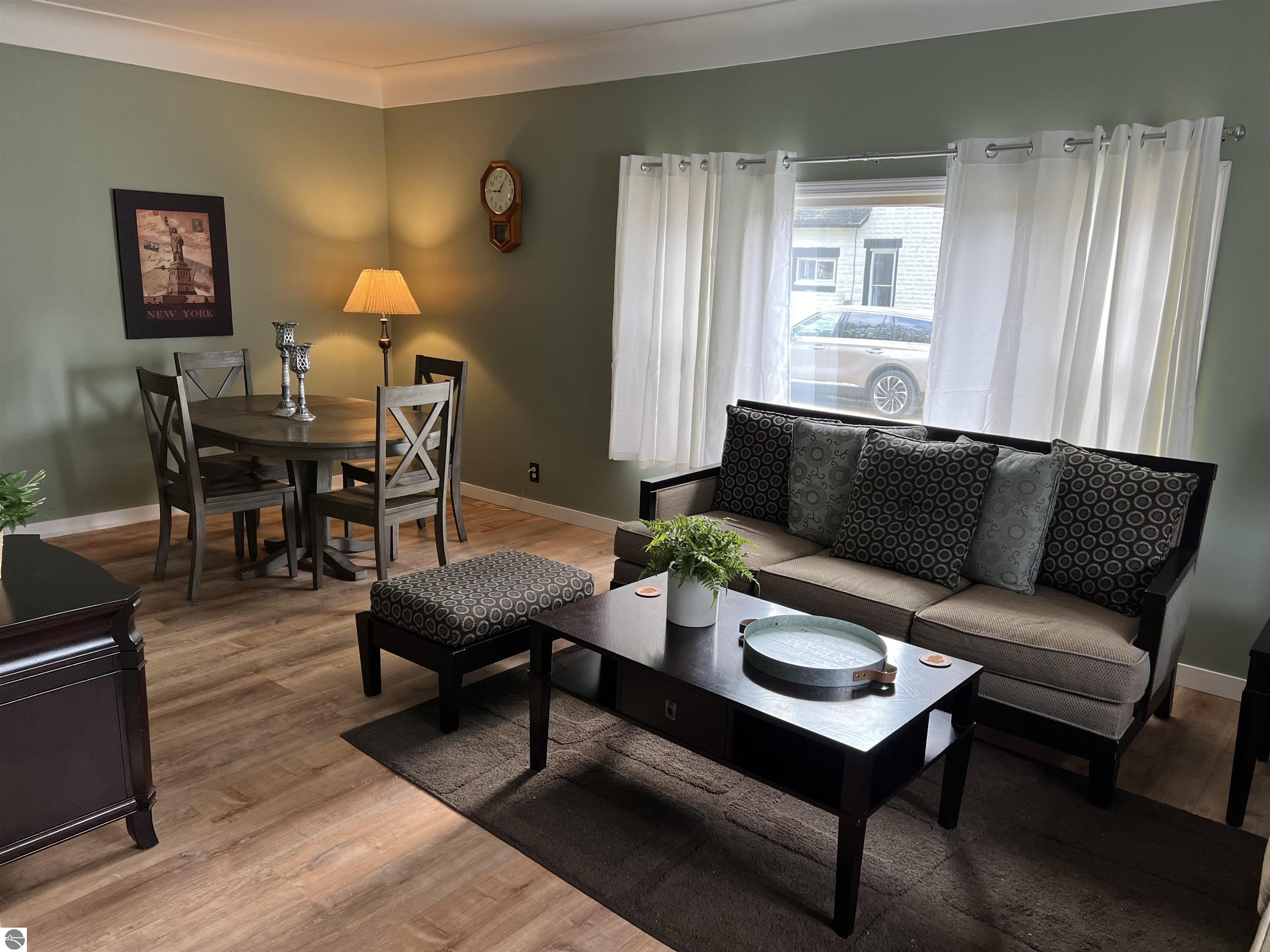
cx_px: 635
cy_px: 476
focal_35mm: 26
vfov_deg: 53.1
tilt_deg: -11.1
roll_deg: -1.6
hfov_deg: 67.3
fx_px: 954
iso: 100
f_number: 1.5
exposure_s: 1/120
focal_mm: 5.7
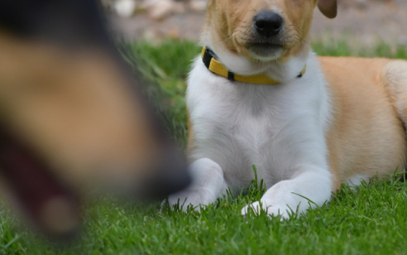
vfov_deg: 2.4
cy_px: 77
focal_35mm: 547
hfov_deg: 3.8
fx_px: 6070
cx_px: 237
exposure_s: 1/500
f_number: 5.6
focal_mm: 220
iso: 250
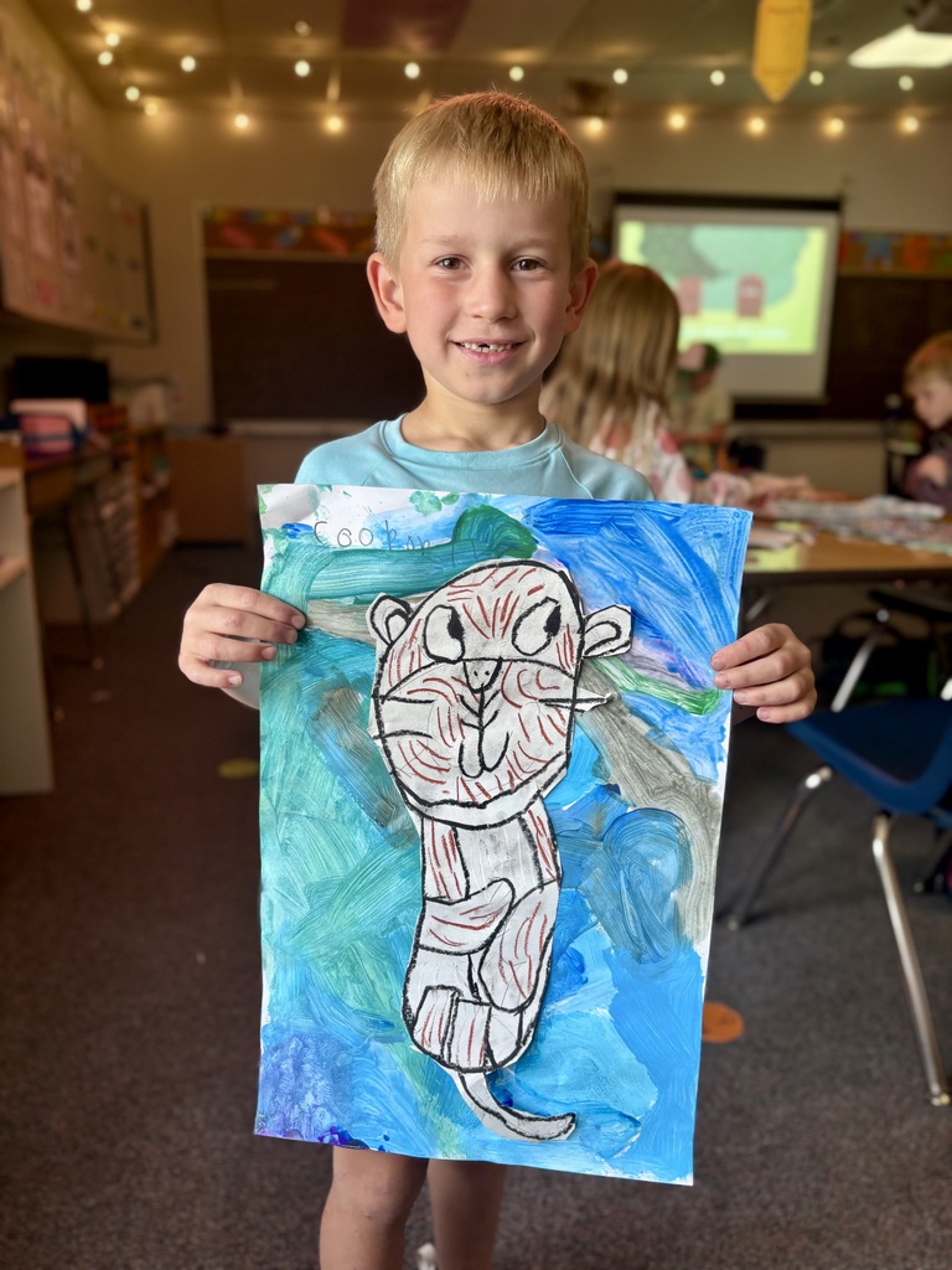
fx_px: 953
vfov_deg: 67.3
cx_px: 476
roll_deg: -1.0
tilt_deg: -14.4
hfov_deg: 53.1
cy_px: 635
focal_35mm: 26
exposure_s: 1/122
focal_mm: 5.96
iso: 125
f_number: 1.6
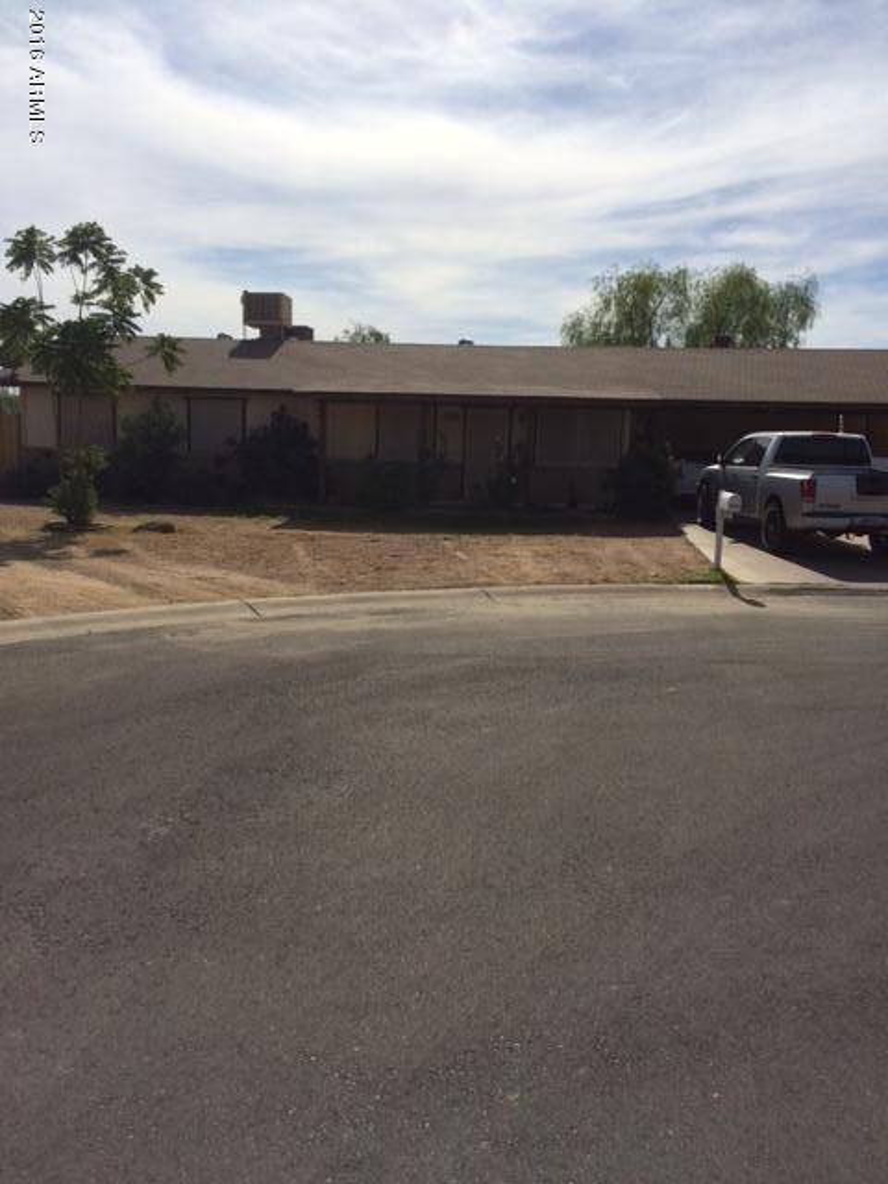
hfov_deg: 48.2
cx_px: 444
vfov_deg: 61.7
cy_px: 592
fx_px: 992
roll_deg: -0.8
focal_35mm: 29
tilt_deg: -10.9
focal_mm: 4.15
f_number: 2.2
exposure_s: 1/6849
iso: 32
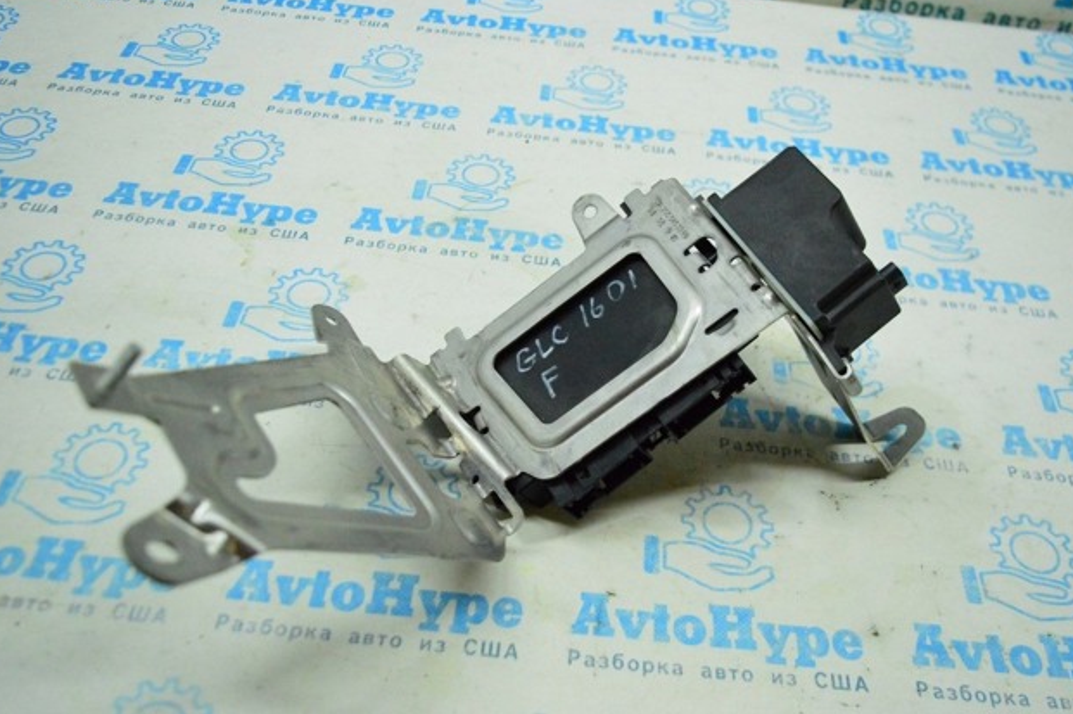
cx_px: 544
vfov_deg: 38.8
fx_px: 1013
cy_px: 348
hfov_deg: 55.8
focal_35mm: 34
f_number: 3.8
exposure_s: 1/1000
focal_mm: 22
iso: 6400
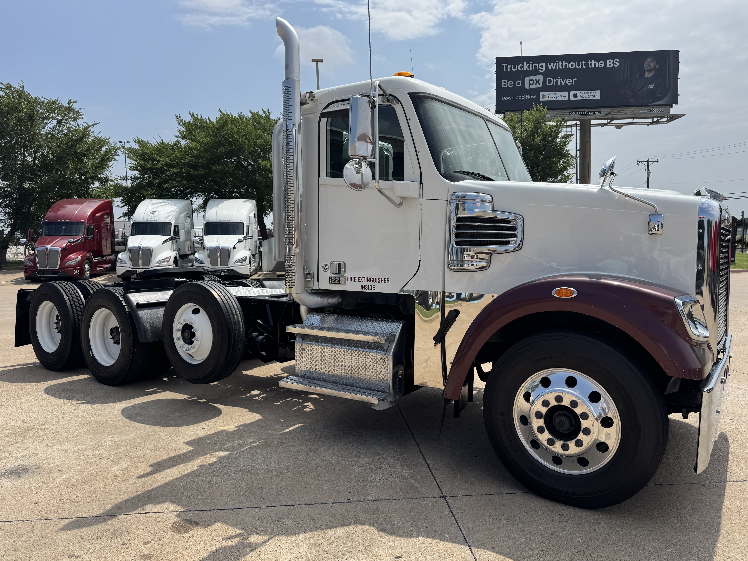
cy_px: 273
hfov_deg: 69.4
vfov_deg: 54.9
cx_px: 387
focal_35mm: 25
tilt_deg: -5.4
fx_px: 540
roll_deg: +0.9
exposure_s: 1/6410
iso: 80
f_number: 1.78
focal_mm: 6.76
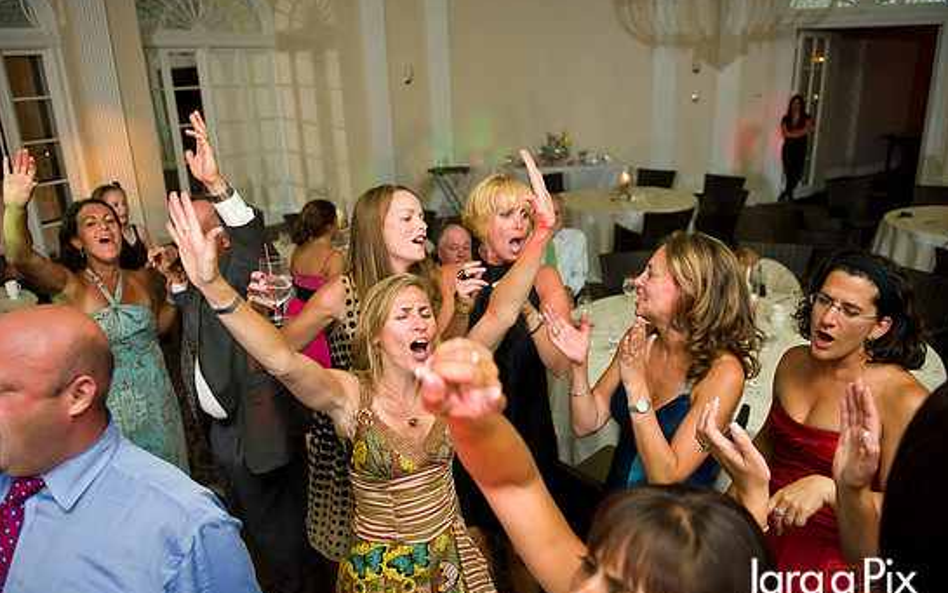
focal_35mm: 26
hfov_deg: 70.4
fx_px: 672
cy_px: 315
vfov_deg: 47.6
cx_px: 473
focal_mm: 24
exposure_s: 1/125
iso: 1600
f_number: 3.2
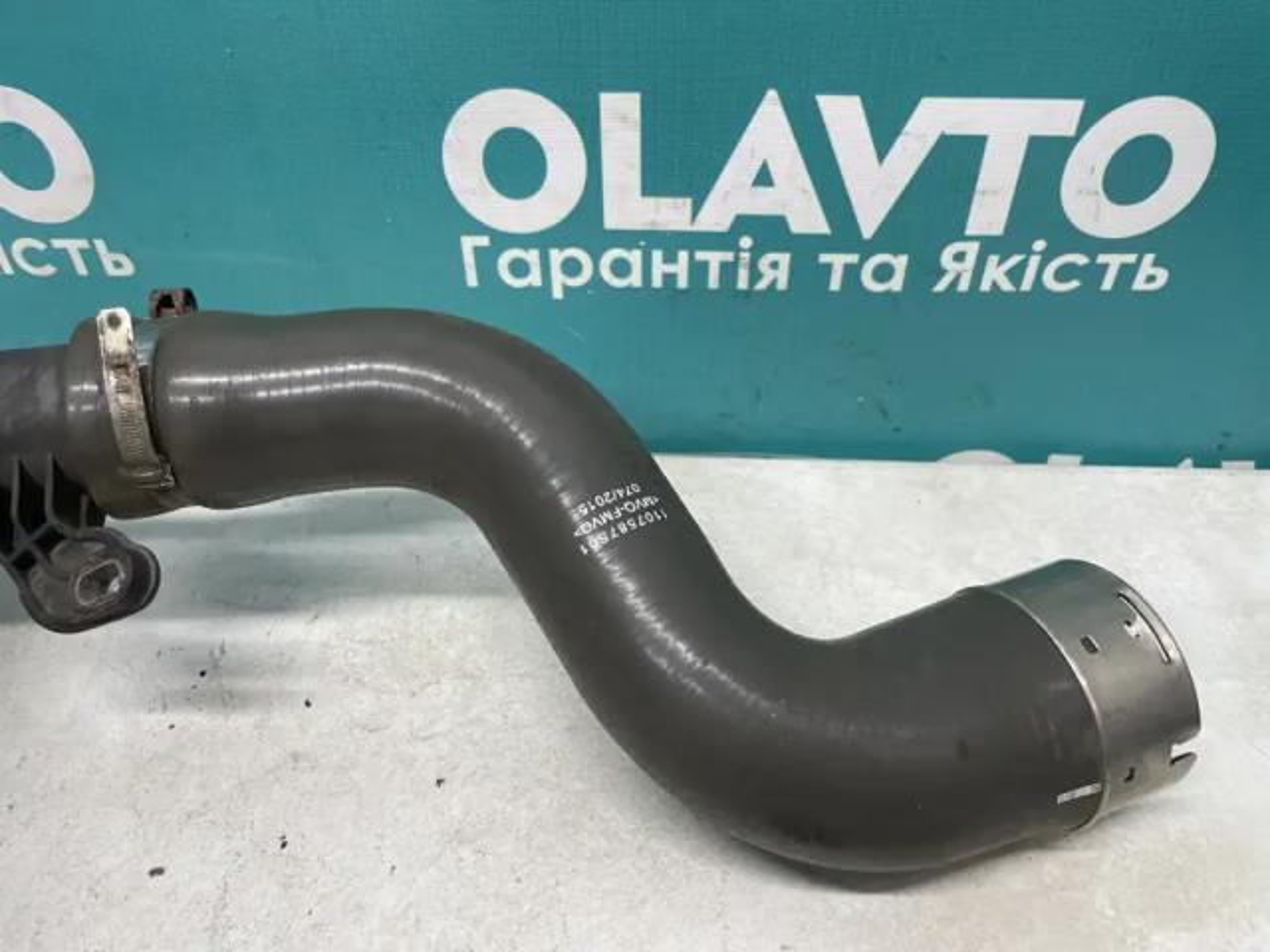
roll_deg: +2.8
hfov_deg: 67.3
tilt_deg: -41.3
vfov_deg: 53.1
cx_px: 635
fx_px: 954
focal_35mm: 26
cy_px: 476
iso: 125
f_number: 1.6
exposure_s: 1/100
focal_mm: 4.2
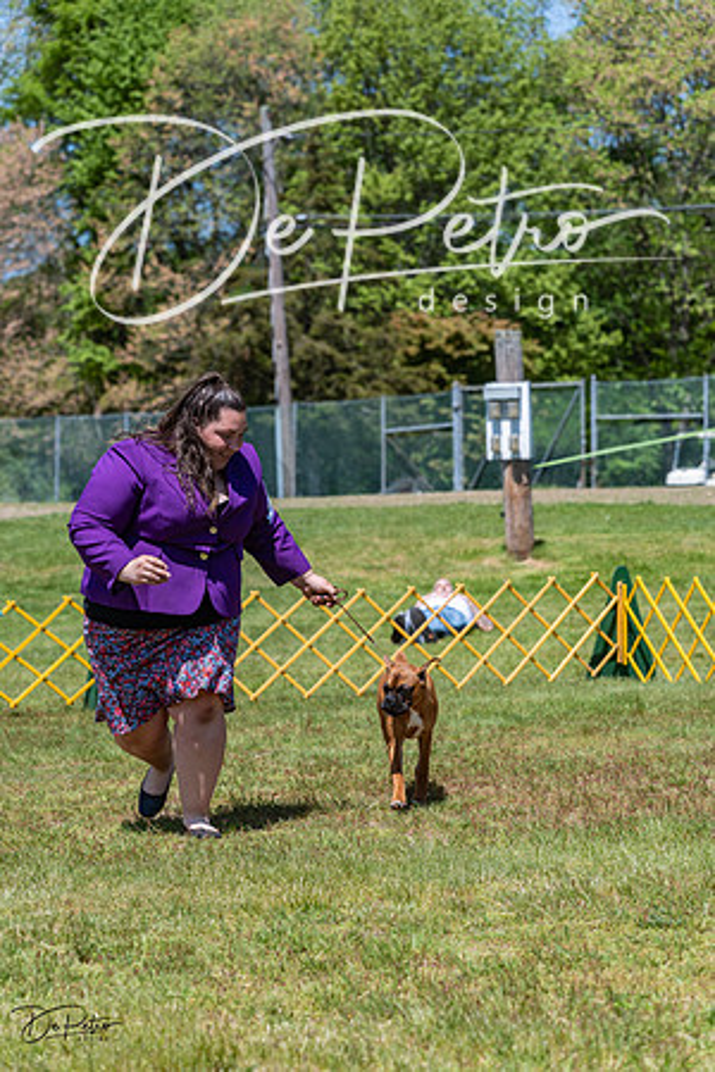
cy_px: 536
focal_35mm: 108
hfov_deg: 12.7
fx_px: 3217
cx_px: 358
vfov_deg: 18.9
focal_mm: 108
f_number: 5.6
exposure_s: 1/1000
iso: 200
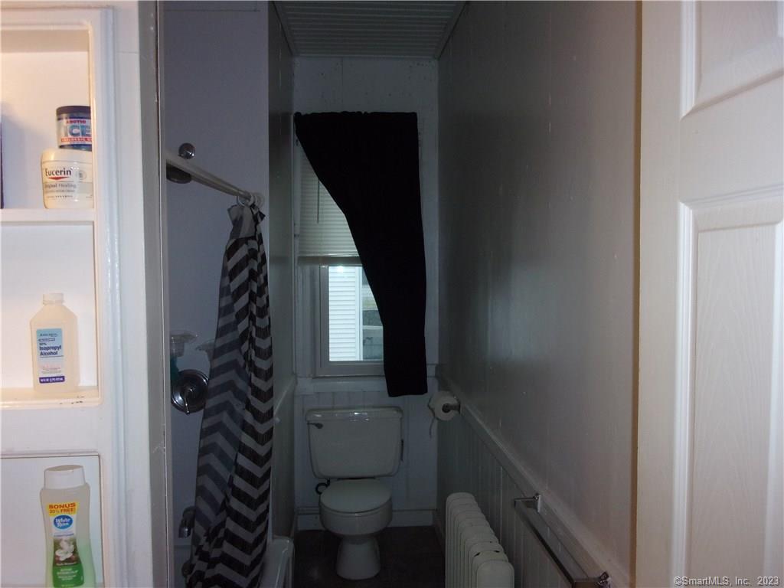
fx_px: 634
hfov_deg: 63.4
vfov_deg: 49.7
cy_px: 294
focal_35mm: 28
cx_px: 392
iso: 200
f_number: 3.9
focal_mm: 5.1
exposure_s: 1/34
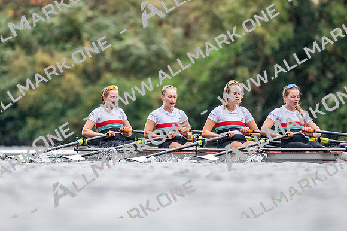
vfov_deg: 1.5
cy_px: 116
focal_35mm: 900
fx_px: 8670
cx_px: 174
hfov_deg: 2.3
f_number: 4
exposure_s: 1/2500
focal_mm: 600
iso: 3200
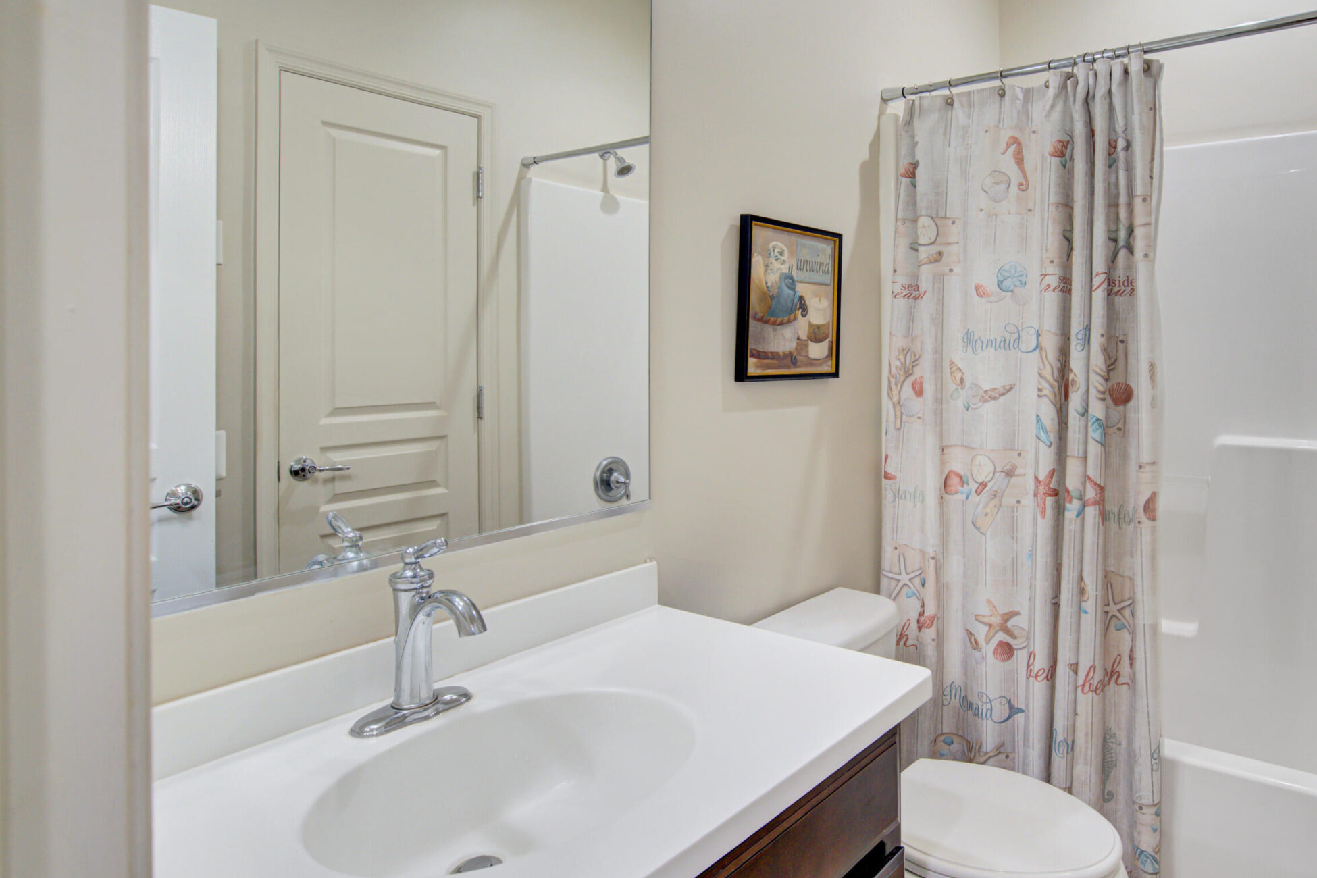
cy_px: 412
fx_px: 768
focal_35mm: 21
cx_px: 853
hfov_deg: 79.1
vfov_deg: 59.4
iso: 400
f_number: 8
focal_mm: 16
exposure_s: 1/20
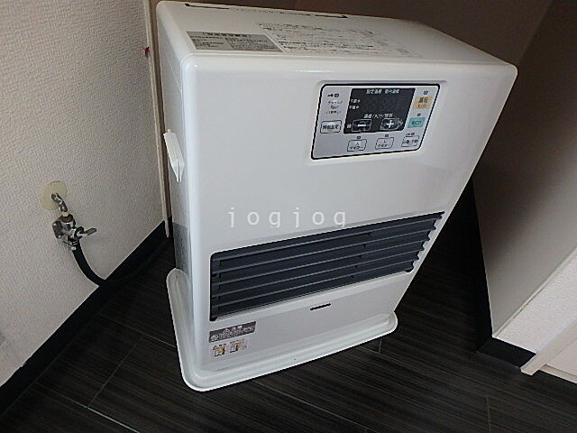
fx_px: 350
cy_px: 216
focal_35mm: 21
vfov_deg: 63.4
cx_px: 288
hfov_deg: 79.0
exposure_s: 1/30
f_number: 3.5
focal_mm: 3.7
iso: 320
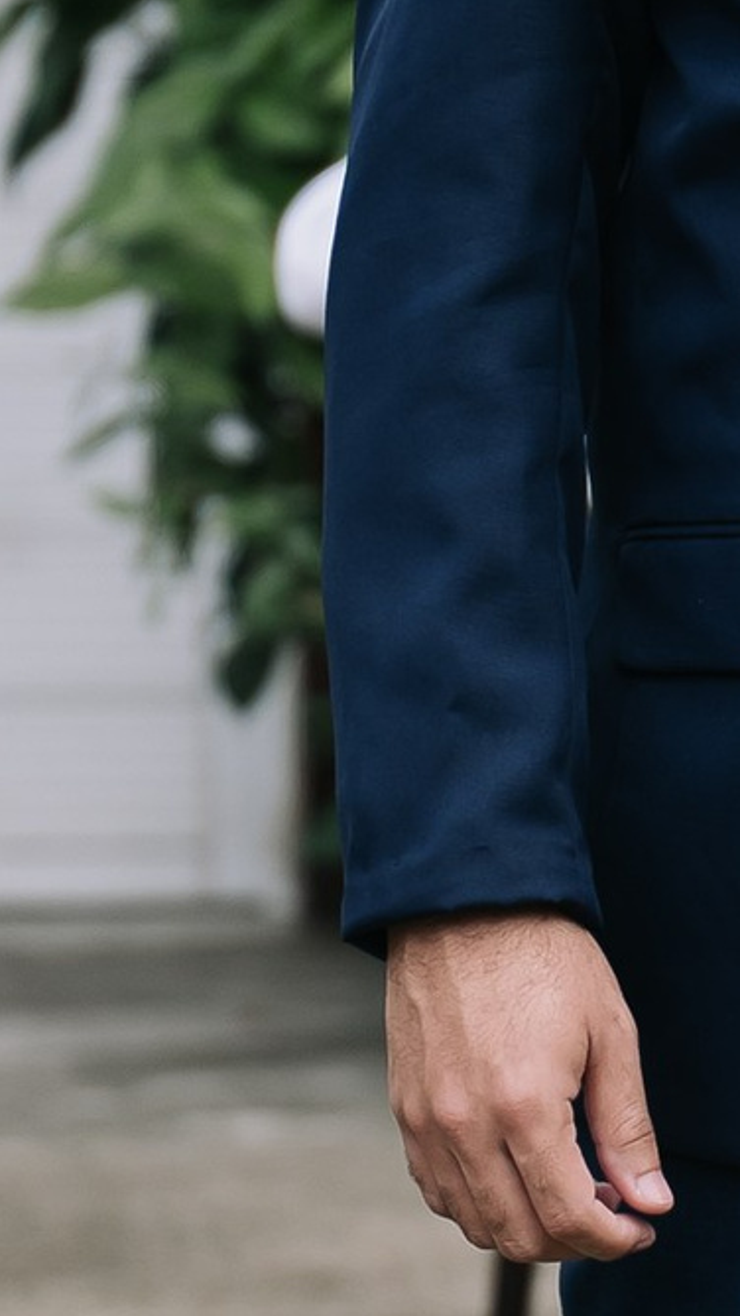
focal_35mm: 421
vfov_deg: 5.1
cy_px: 877
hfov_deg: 2.9
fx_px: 14695
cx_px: 1417
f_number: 2.8
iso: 250
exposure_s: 1/200
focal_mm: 67
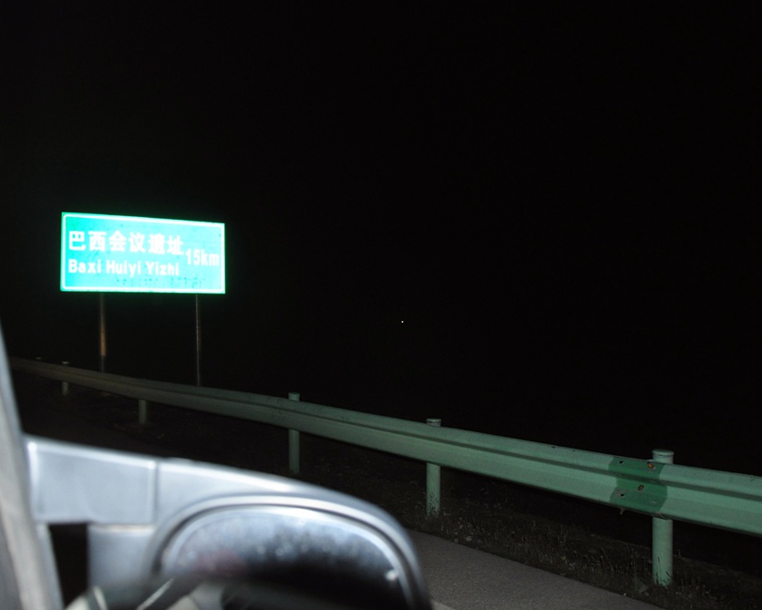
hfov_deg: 56.7
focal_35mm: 31
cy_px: 302
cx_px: 302
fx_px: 699
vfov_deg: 47.1
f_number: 3.5
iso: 800
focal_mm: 18
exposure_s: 1/60
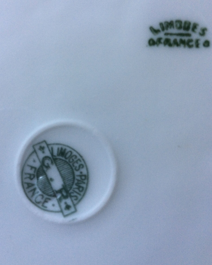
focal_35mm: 34
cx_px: 105
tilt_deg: -85.8
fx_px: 267
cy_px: 121
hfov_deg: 43.4
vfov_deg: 52.8
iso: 40
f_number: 2.4
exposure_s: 1/25
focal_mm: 3.3
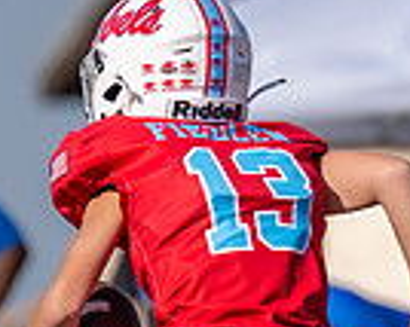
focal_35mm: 1686
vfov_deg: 0.9
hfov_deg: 1.1
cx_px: 261
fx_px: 20444
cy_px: 210
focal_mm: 197
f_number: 3.2
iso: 100
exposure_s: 1/2000
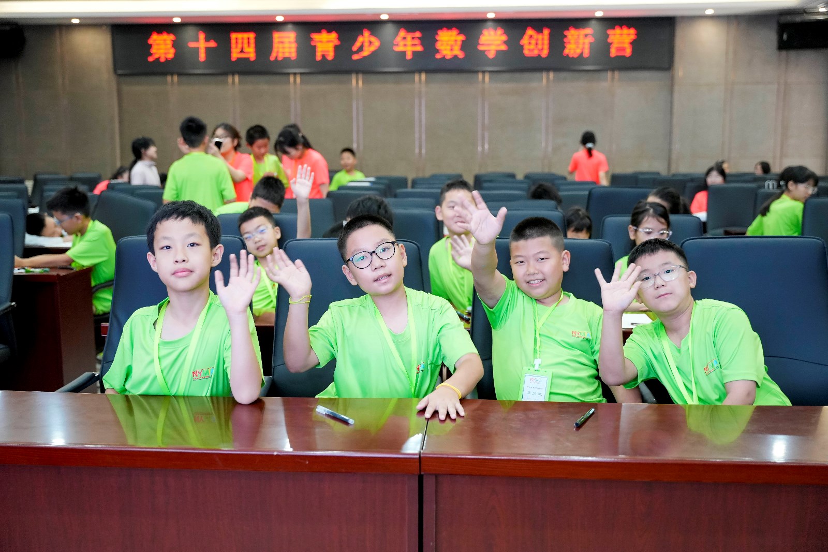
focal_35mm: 38
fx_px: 881
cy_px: 276
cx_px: 414
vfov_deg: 34.8
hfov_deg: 50.4
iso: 2500
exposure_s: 1/250
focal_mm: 38.3
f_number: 2.8
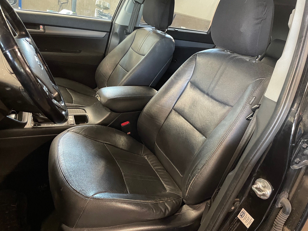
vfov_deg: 53.1
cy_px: 116
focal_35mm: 26
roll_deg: -13.4
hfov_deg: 67.3
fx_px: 231
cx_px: 154
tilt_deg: -24.2
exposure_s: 1/25
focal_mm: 4.2
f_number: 1.6
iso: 500
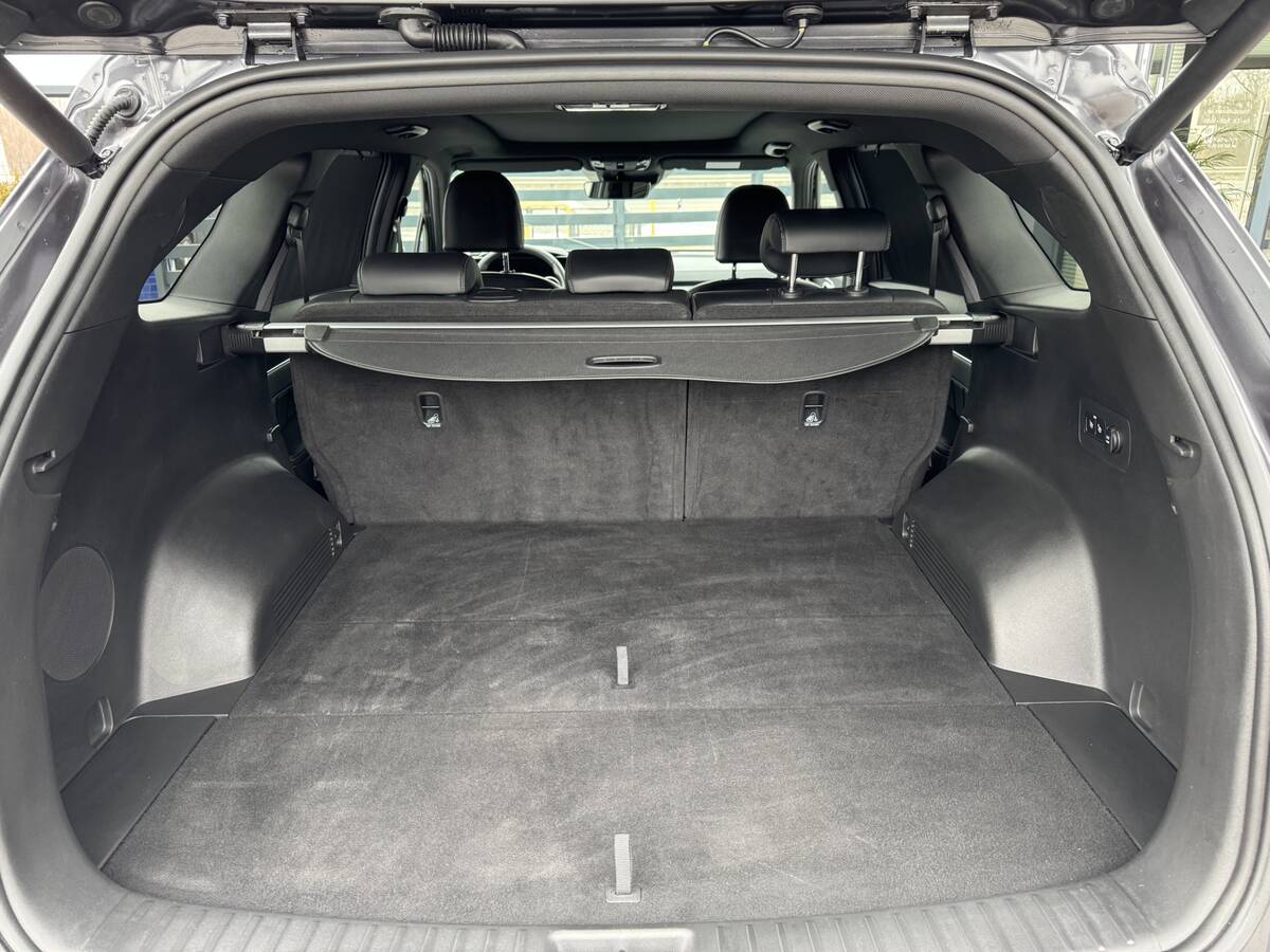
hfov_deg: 71.6
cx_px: 635
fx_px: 881
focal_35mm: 24
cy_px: 476
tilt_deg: -19.8
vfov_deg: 56.8
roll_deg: +0.8
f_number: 1.78
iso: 250
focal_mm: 6.76
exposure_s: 1/54
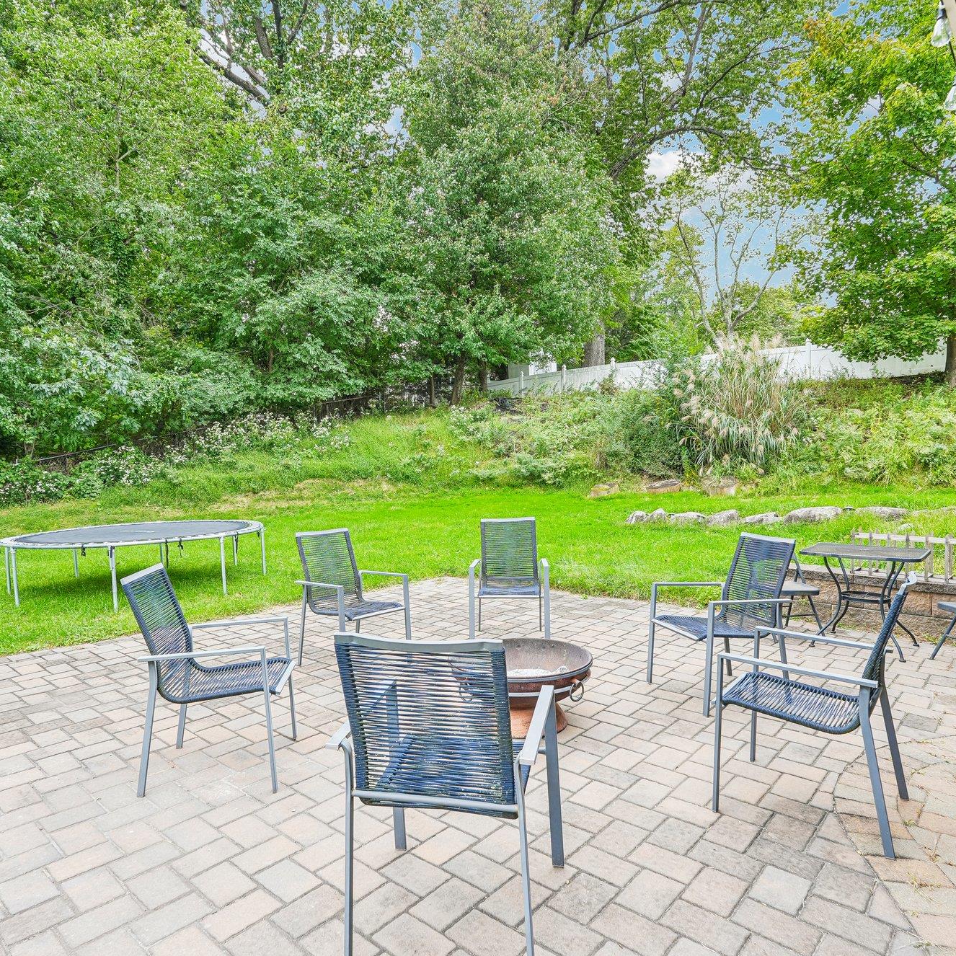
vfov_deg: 72.1
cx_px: 449
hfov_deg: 72.1
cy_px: 481
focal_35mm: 21
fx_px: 656
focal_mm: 16
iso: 100
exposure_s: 1/30
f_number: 8
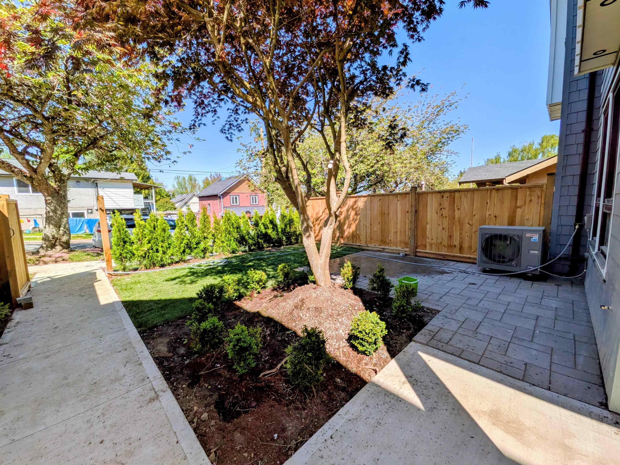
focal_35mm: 14
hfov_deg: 102.1
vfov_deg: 85.7
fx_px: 251
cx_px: 310
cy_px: 232
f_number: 2.2
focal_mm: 1.85
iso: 54
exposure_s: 1/1852
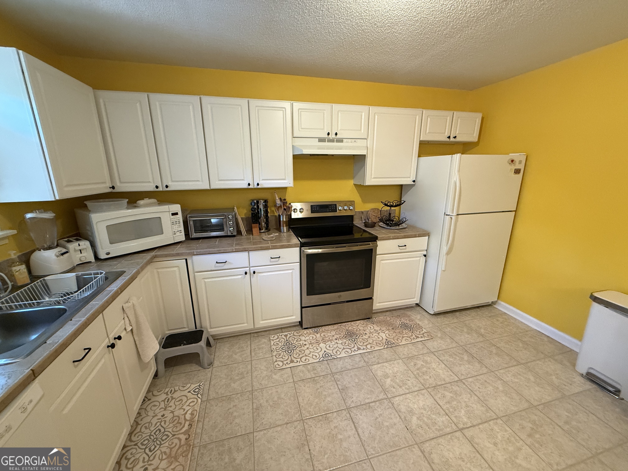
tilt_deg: -15.0
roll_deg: -0.4
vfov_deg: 85.7
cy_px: 236
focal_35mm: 14
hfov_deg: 102.1
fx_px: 254
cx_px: 314
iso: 500
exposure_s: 1/60
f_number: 2.2
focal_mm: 2.22
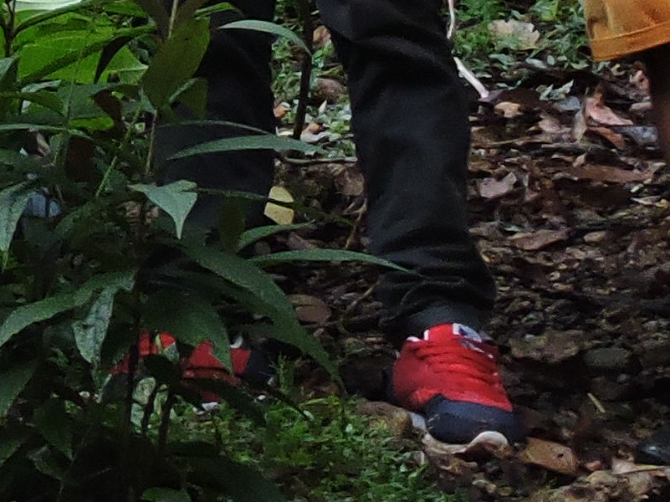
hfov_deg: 7.3
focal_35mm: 259
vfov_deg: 5.6
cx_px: -833
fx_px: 5011
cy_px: -458
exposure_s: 1/10
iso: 400
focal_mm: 8.1
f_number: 4
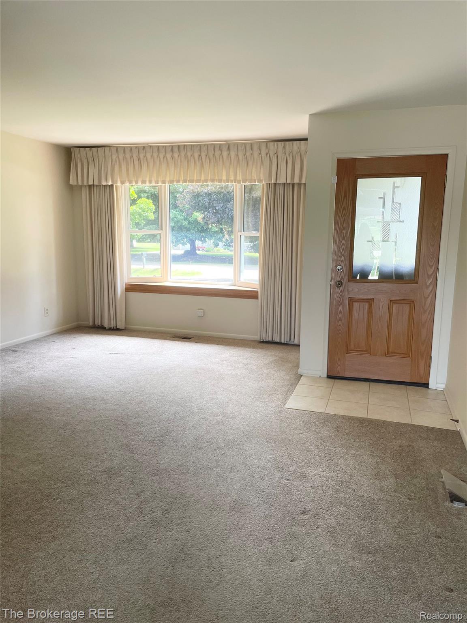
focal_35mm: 26
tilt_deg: -9.9
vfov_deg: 67.3
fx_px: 468
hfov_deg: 53.1
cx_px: 234
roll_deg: -0.4
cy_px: 312
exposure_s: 1/121
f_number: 1.6
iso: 80
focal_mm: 4.2
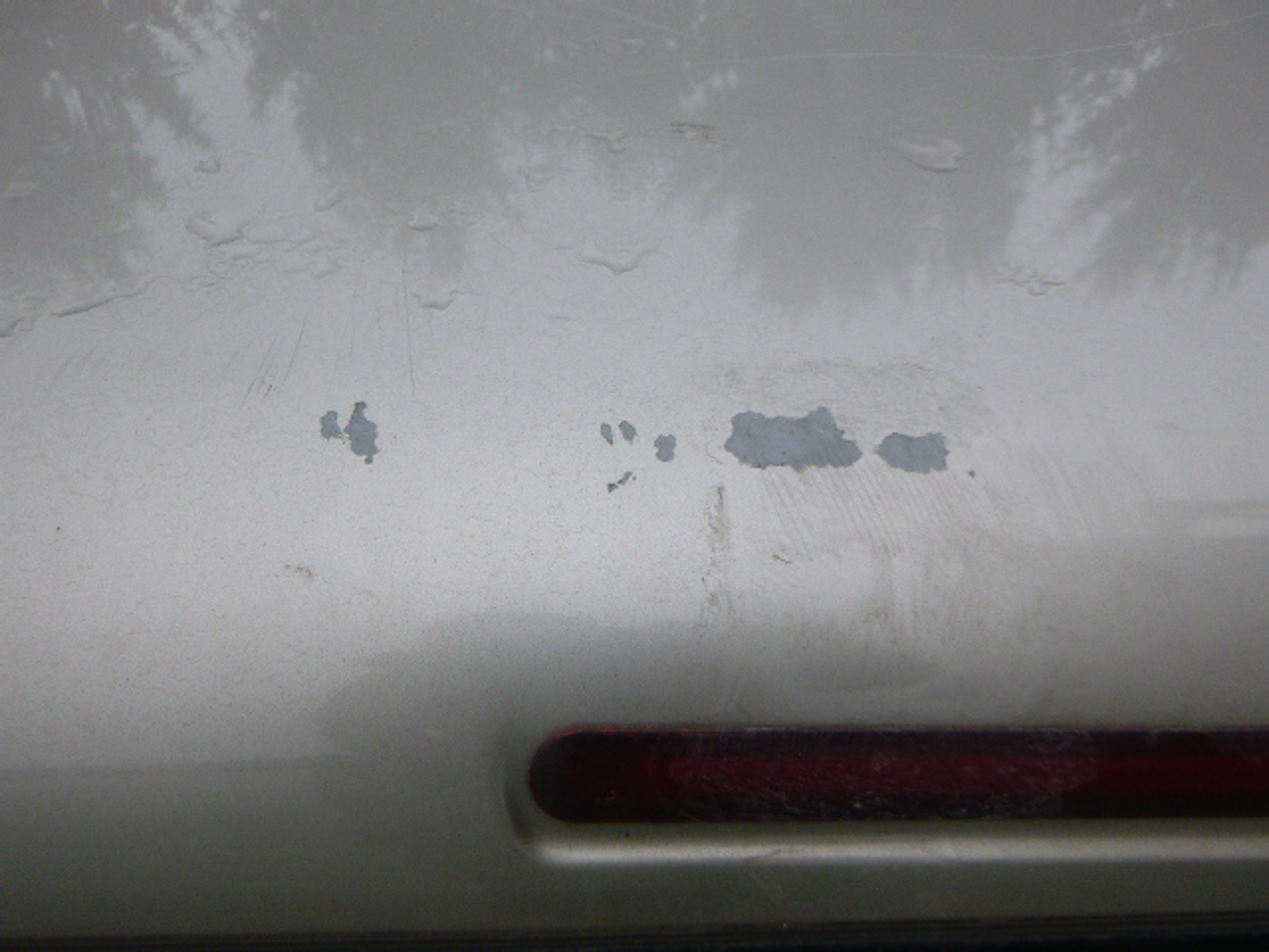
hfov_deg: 69.4
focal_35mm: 25
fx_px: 916
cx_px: 634
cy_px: 476
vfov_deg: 54.9
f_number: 3.9
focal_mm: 4.5
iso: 100
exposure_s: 1/250
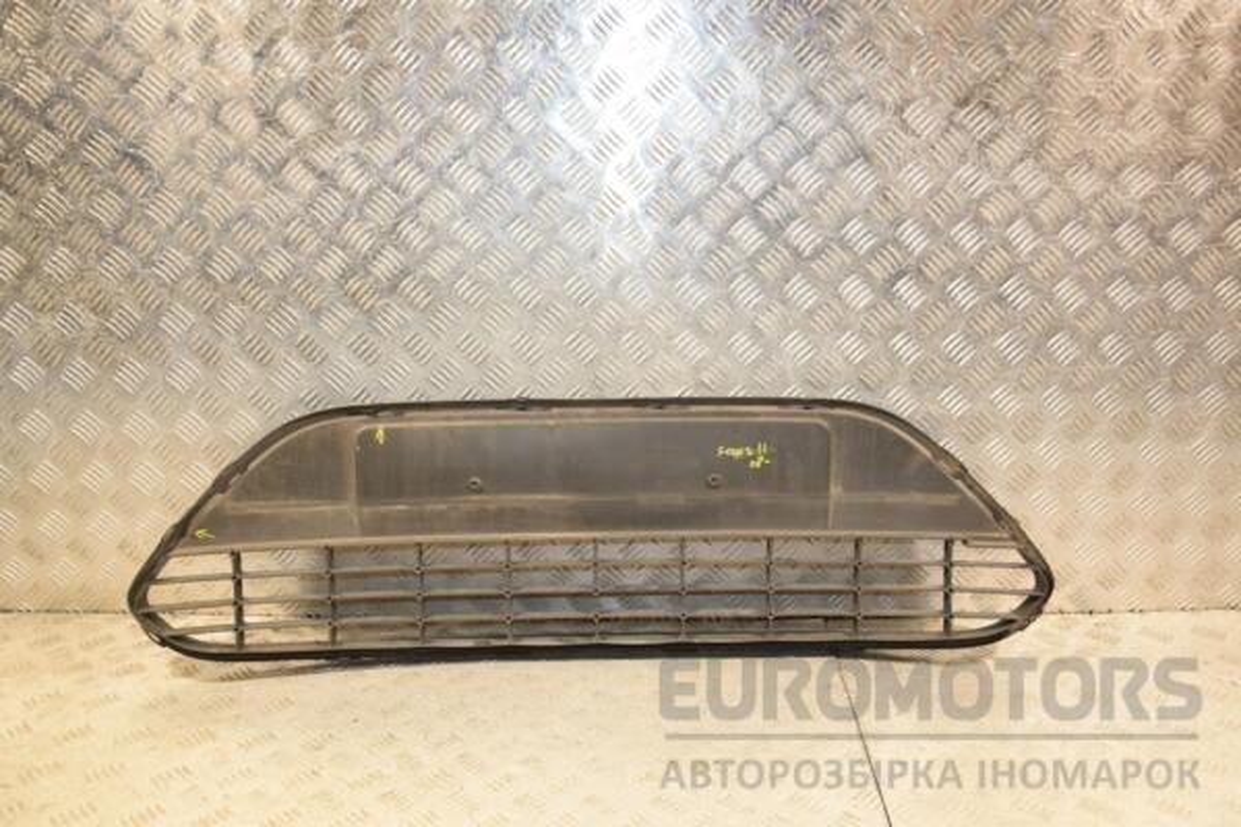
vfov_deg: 41.7
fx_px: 1086
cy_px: 414
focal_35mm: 32
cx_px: 620
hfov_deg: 59.5
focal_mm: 21
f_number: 5
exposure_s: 1/200
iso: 800
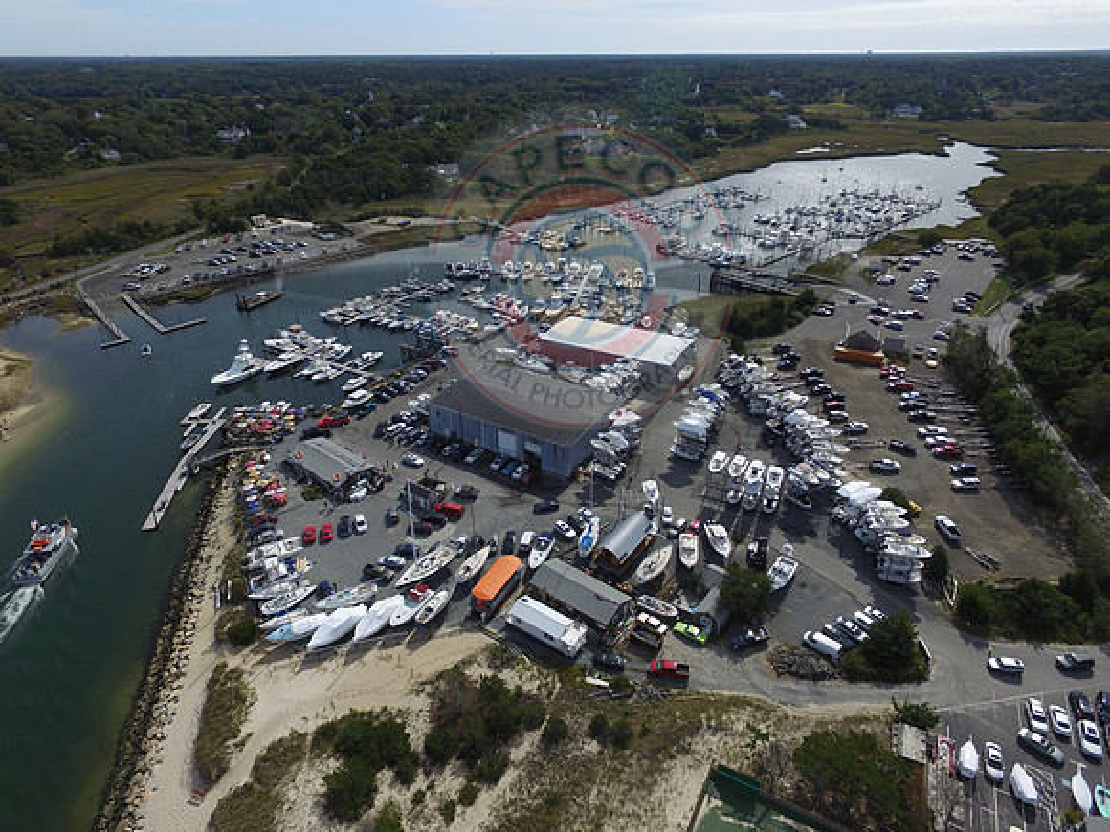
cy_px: 416
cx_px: 555
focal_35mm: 20
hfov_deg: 81.7
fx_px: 641
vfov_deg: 66.0
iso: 100
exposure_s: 1/1623
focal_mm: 3.61
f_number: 2.8
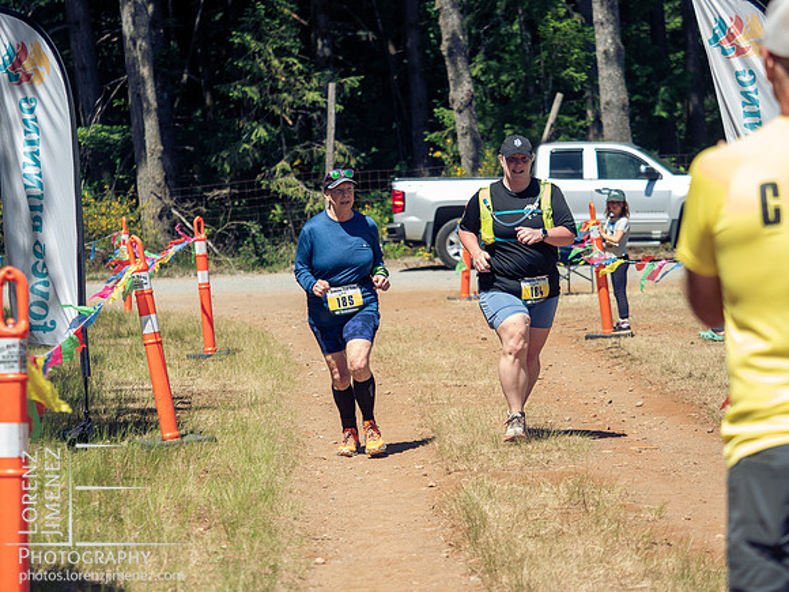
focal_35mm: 134
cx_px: 394
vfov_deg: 11.1
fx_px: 3054
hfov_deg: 14.7
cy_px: 296
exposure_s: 1/2000
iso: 200
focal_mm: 67
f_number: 2.8
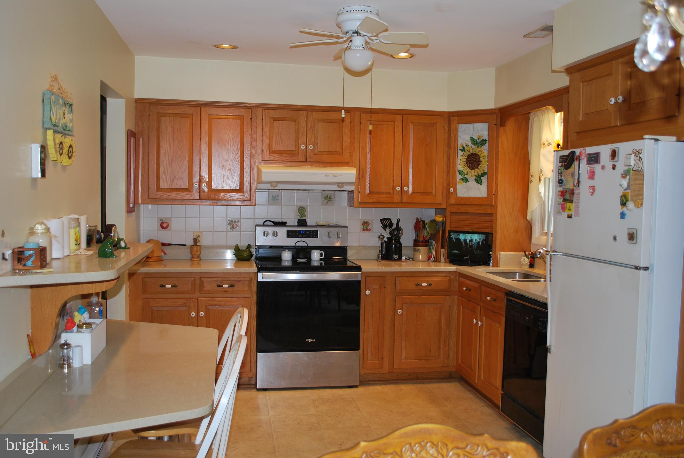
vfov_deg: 40.1
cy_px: 229
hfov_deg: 57.2
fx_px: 628
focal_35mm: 33
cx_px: 342
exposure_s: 1/60
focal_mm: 22
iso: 200
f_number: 4
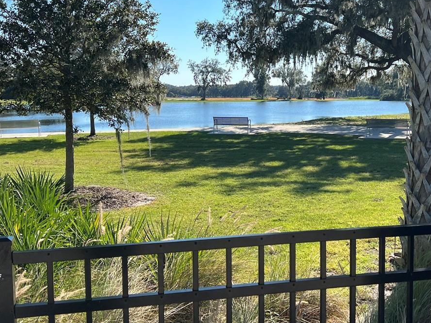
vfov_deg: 30.8
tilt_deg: -4.1
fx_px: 585
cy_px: 137
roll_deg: +1.8
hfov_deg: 40.1
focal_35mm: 47
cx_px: 272
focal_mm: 5.7
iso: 50
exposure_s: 1/3968
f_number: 1.5
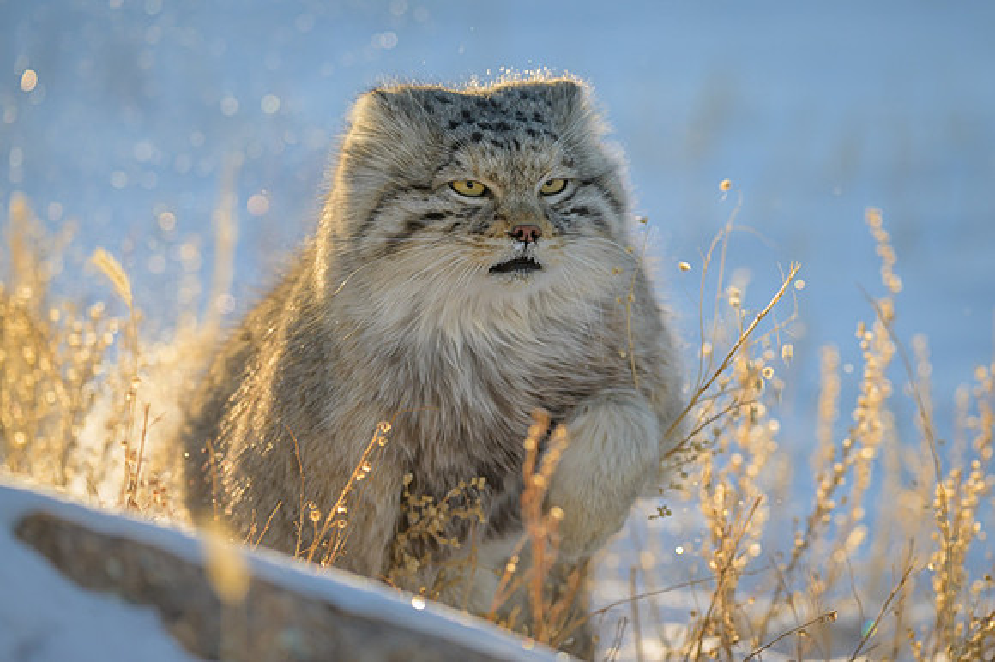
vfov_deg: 5.8
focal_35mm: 236
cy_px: 251
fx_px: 6524
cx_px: 581
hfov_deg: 8.7
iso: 800
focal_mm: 190
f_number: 5
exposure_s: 1/2500
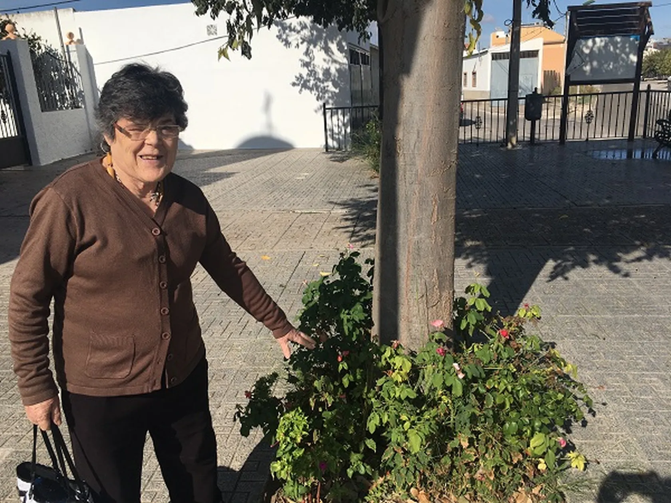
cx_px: 336
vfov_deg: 48.2
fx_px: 562
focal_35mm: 29
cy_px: 252
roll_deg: +3.1
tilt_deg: -17.1
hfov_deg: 61.7
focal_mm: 4.15
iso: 25
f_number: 2.2
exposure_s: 1/2747
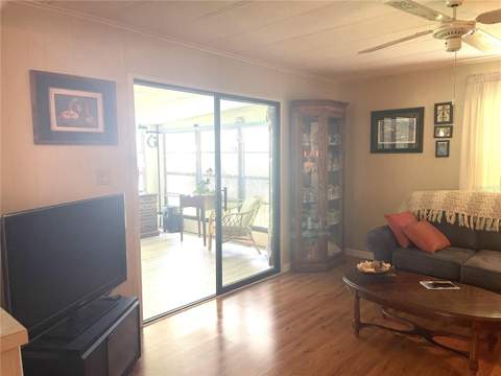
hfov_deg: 69.4
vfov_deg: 54.9
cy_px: 188
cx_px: 250
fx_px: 362
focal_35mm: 25
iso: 160
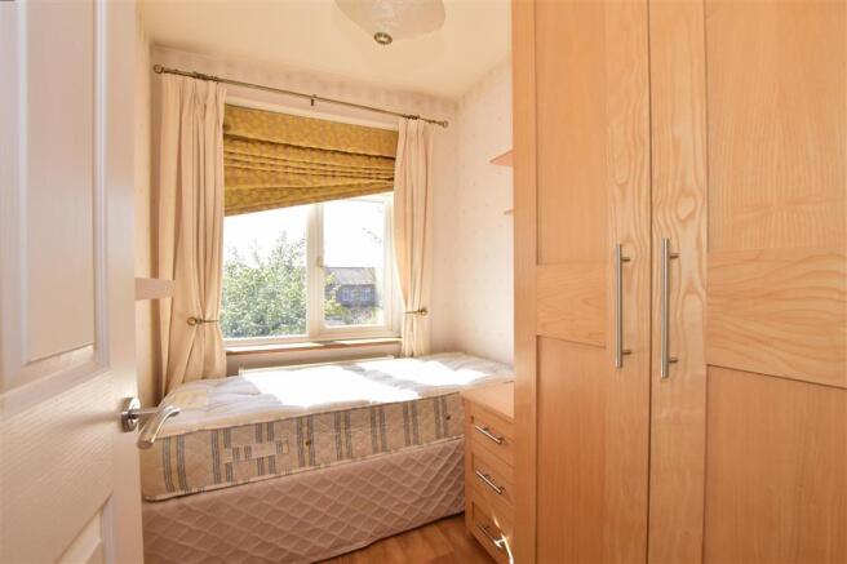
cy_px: 282
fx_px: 353
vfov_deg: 77.3
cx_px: 424
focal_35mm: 15
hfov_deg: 100.4
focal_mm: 10
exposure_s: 1/200
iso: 400
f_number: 11
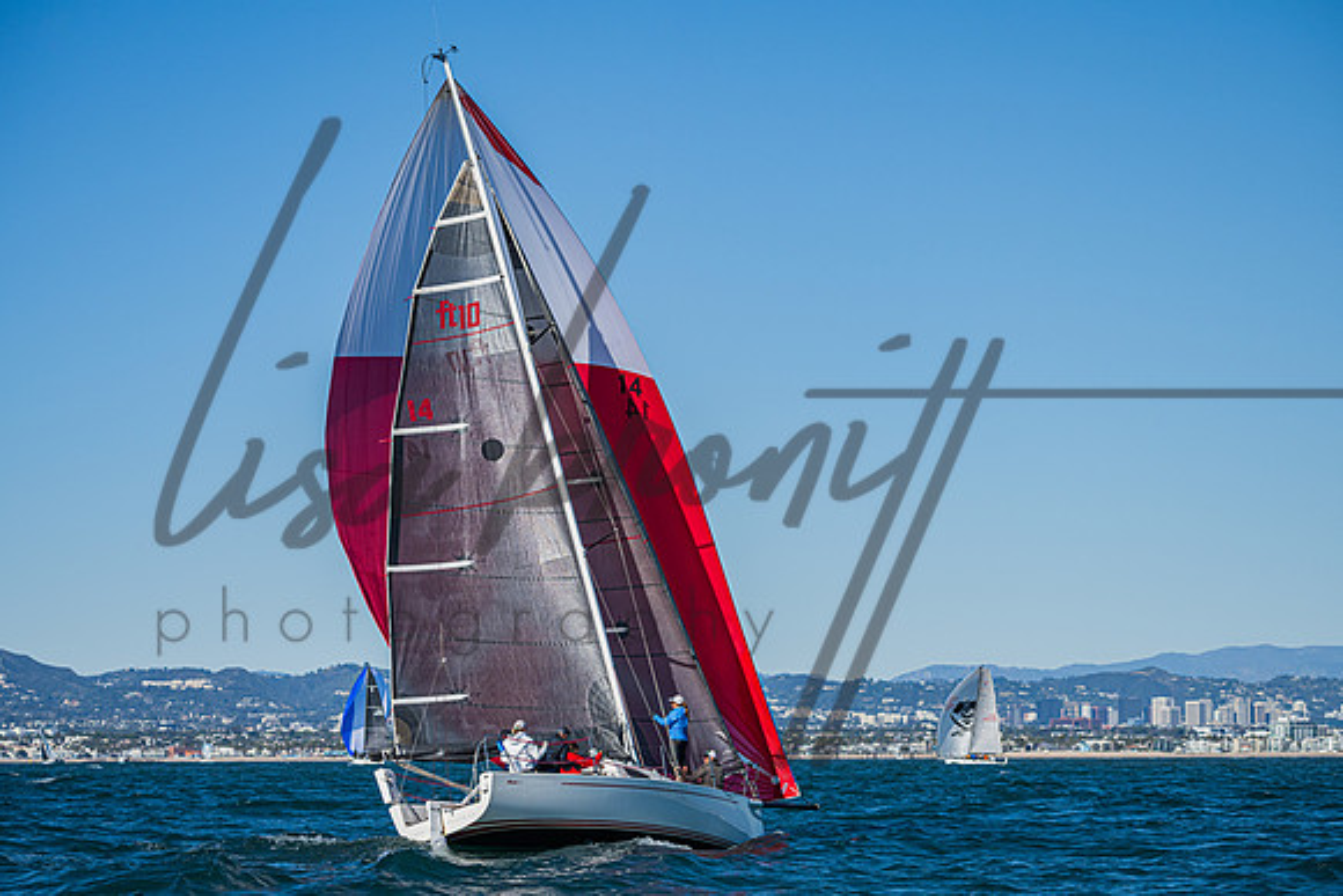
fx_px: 4095
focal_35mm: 110
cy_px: 481
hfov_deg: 18.6
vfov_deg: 12.5
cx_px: 672
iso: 400
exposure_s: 1/4000
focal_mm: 100
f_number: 5.6
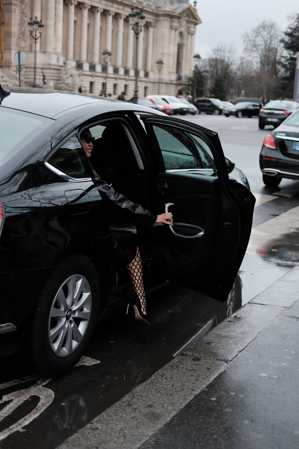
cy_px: 224
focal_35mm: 53
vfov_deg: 37.5
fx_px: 660
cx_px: 150
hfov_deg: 25.5
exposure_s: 1/4000
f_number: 2
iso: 800
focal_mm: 35
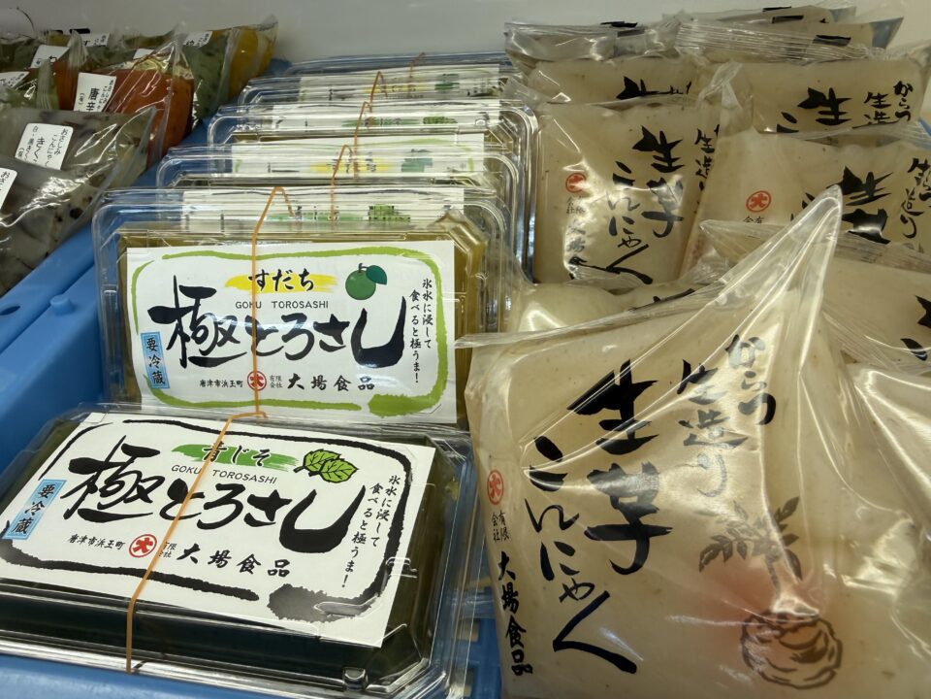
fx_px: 645
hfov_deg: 71.6
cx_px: 466
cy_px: 350
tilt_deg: -33.7
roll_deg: +4.9
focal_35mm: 24
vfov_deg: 56.8
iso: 40
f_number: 2.2
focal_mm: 2.22
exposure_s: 1/125
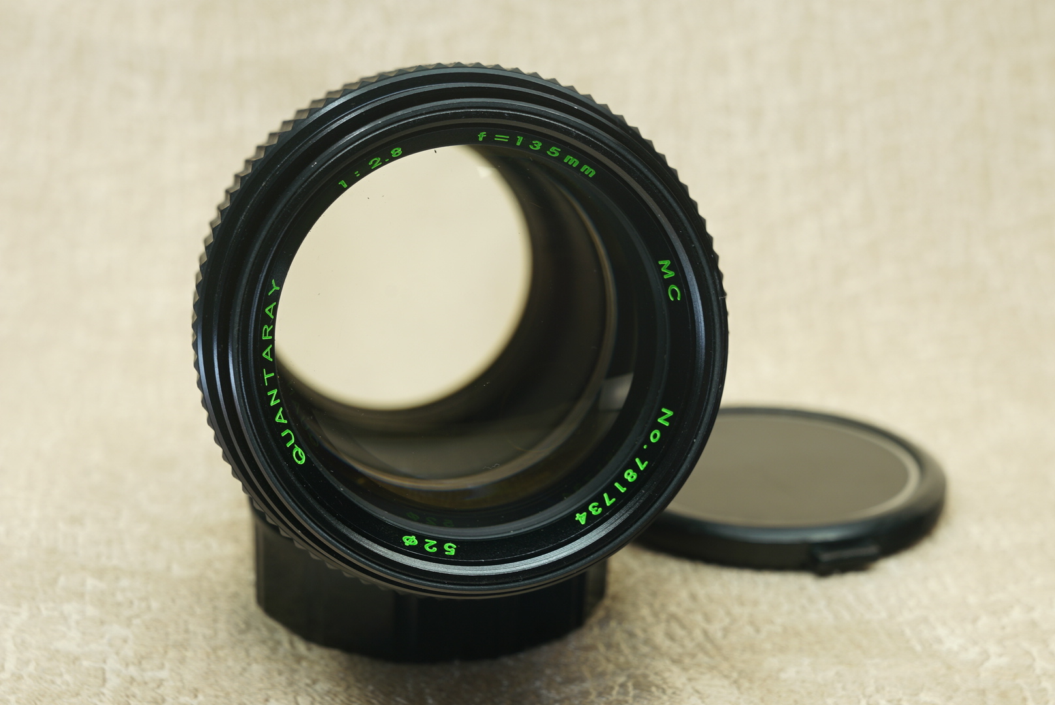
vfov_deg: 16.7
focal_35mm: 82
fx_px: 2405
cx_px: 528
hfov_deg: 24.7
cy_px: 352
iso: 100
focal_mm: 55
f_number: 9
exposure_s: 2
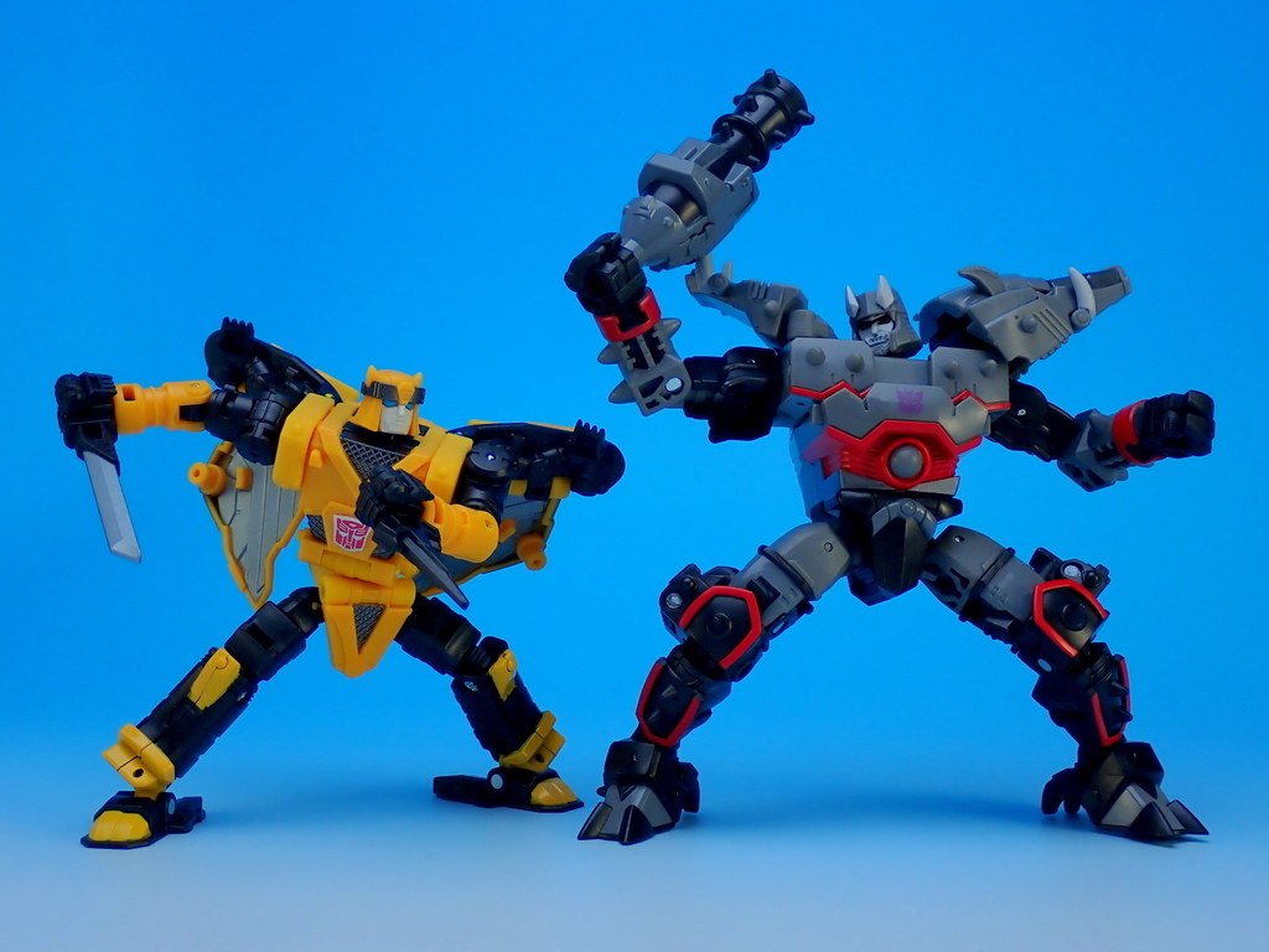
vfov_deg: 29.1
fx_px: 1833
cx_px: 634
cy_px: 476
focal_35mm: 50
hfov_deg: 38.2
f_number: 3.2
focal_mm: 9.01
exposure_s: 1/40
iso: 100
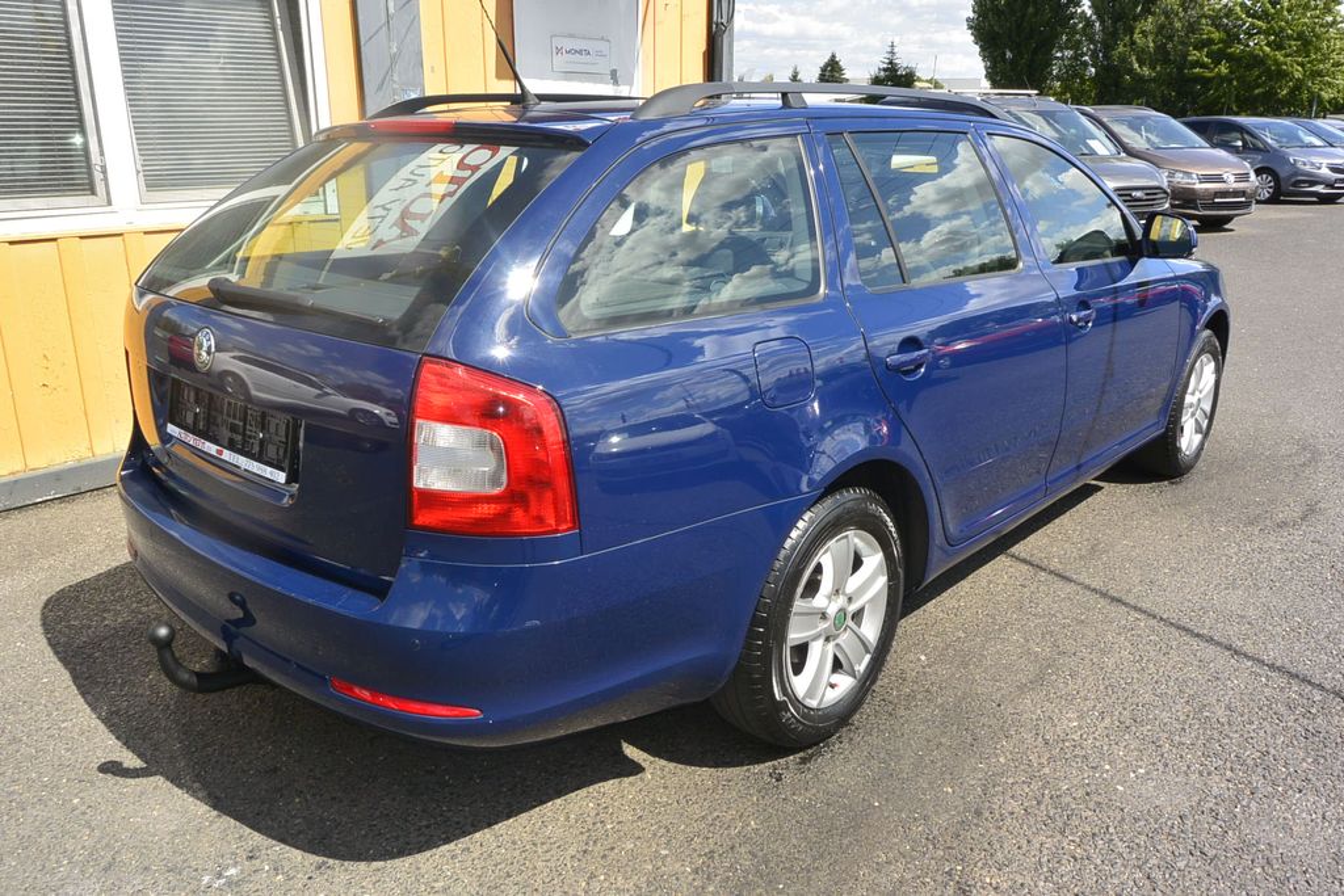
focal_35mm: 27
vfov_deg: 47.9
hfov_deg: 67.4
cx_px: 672
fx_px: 1008
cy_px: 448
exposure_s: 1/250
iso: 160
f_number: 9
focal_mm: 10
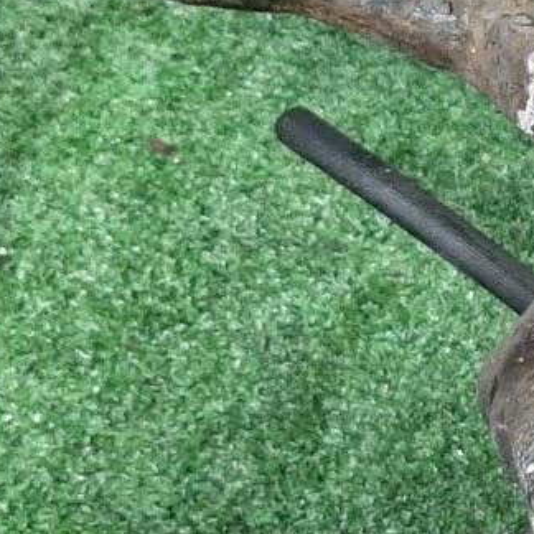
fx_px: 1780
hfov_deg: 14.8
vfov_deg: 17.1
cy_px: 290
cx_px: 981
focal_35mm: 102
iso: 235
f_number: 1.7
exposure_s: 1/25
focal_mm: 3.93
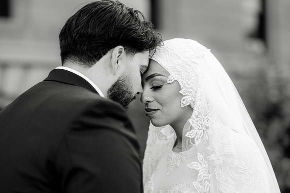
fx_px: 693
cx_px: 145
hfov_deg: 23.6
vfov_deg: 15.9
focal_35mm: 86
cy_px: 96
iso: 200
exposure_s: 1/1000
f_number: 2.5
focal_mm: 86
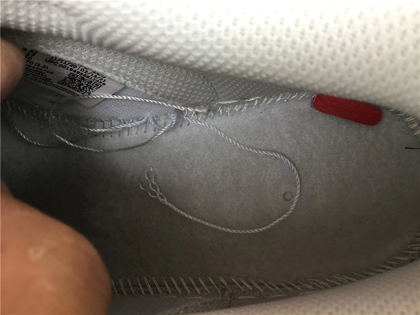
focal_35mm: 31
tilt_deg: -66.2
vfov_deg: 45.4
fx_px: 376
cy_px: 158
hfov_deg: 58.4
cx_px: 210
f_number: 2.4
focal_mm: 3.3
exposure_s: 1/50
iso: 25
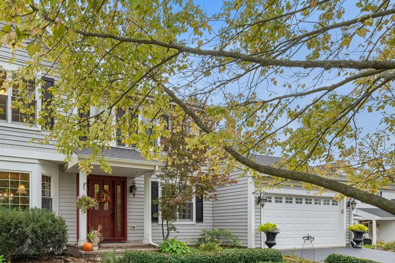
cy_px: 189
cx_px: 96
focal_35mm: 24
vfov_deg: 51.4
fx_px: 263
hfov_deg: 68.7
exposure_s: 1/160
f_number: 8
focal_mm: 15
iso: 250
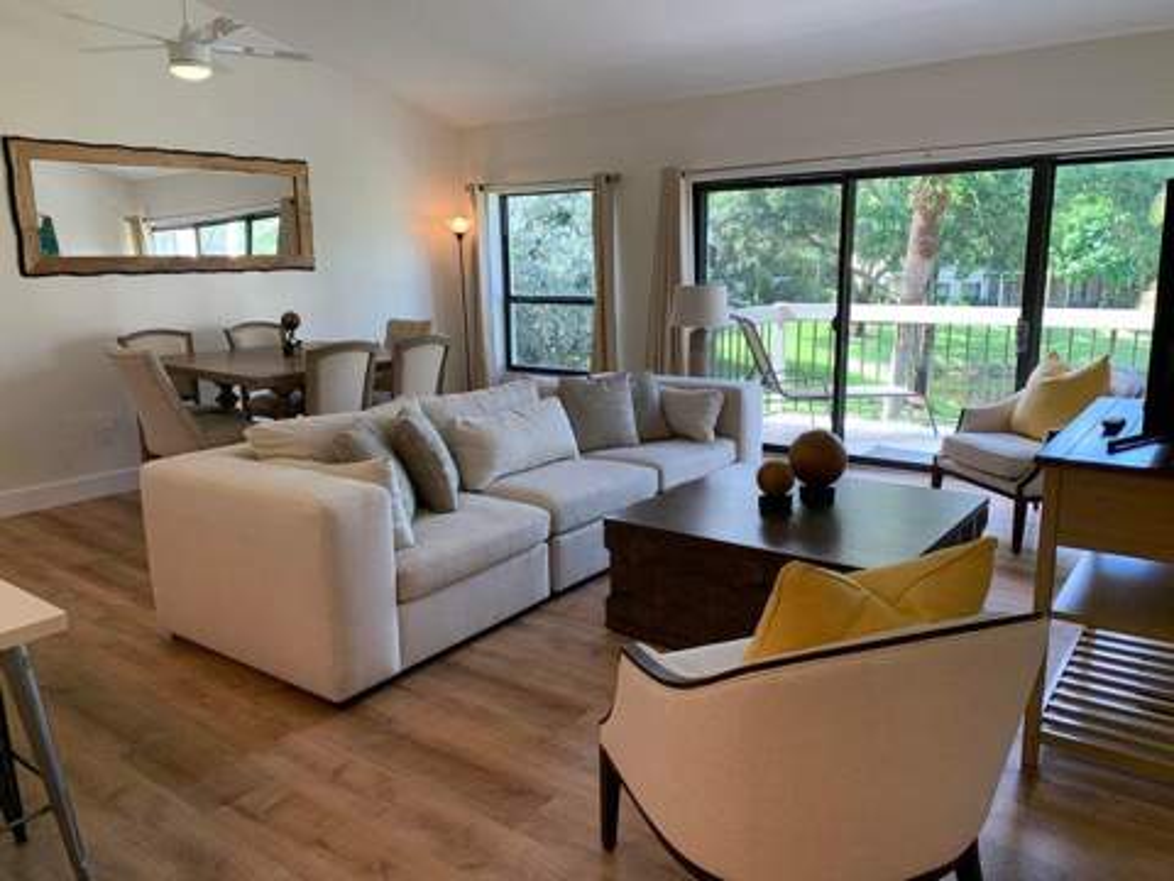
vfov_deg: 53.1
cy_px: 440
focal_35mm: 26
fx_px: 882
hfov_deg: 67.3
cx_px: 587
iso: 100
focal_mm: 4.25
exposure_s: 1/120
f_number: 1.8
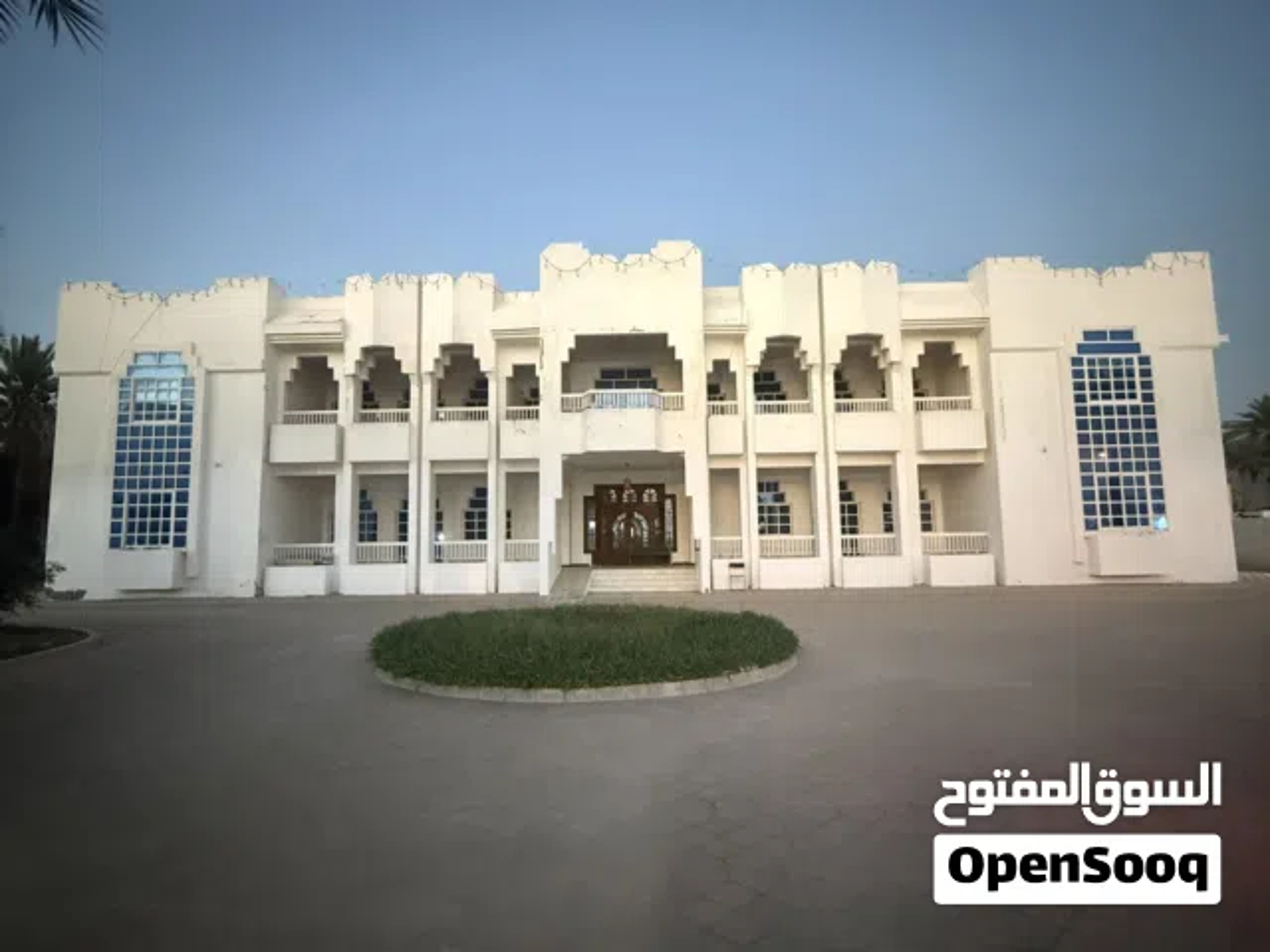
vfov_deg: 85.7
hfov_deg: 102.1
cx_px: 635
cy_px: 476
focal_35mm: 14
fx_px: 514
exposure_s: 1/50
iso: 1250
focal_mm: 2.22
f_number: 2.2
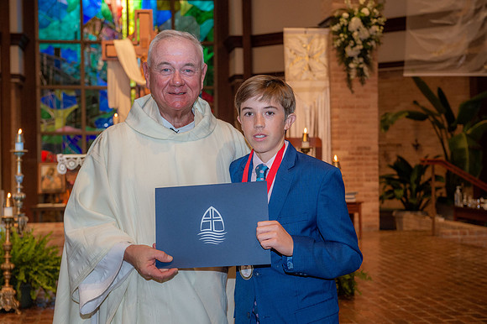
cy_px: 162
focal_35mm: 62
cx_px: 244
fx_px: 838
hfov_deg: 32.4
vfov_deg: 21.9
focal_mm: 62
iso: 1600
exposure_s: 1/125
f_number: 5.6
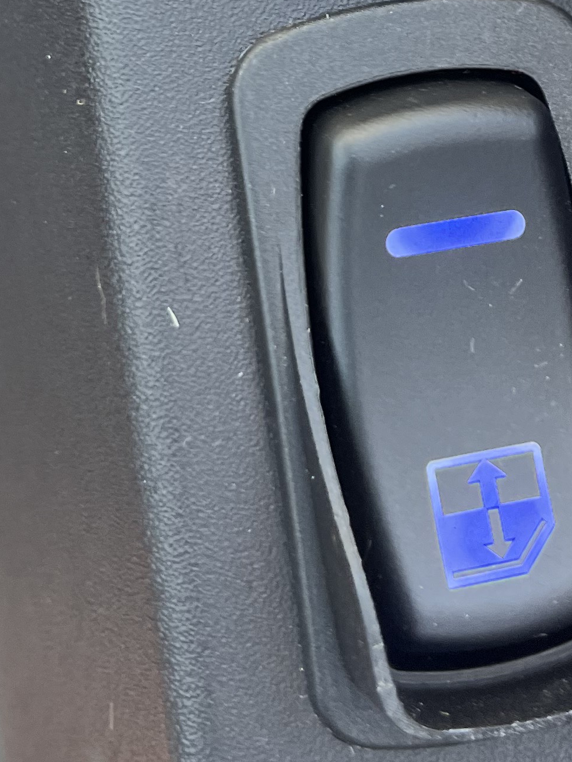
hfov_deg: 18.2
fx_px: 1784
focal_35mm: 81
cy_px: -82
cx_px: 350
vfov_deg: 22.7
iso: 64
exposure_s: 1/122
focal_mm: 5.1
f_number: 1.6
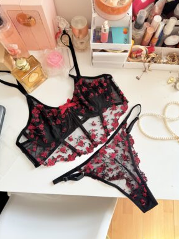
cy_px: 120
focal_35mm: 25
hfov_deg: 54.9
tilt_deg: -78.2
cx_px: 91
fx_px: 172
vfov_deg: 69.4
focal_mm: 6.76
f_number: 1.78
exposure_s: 1/121
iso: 100
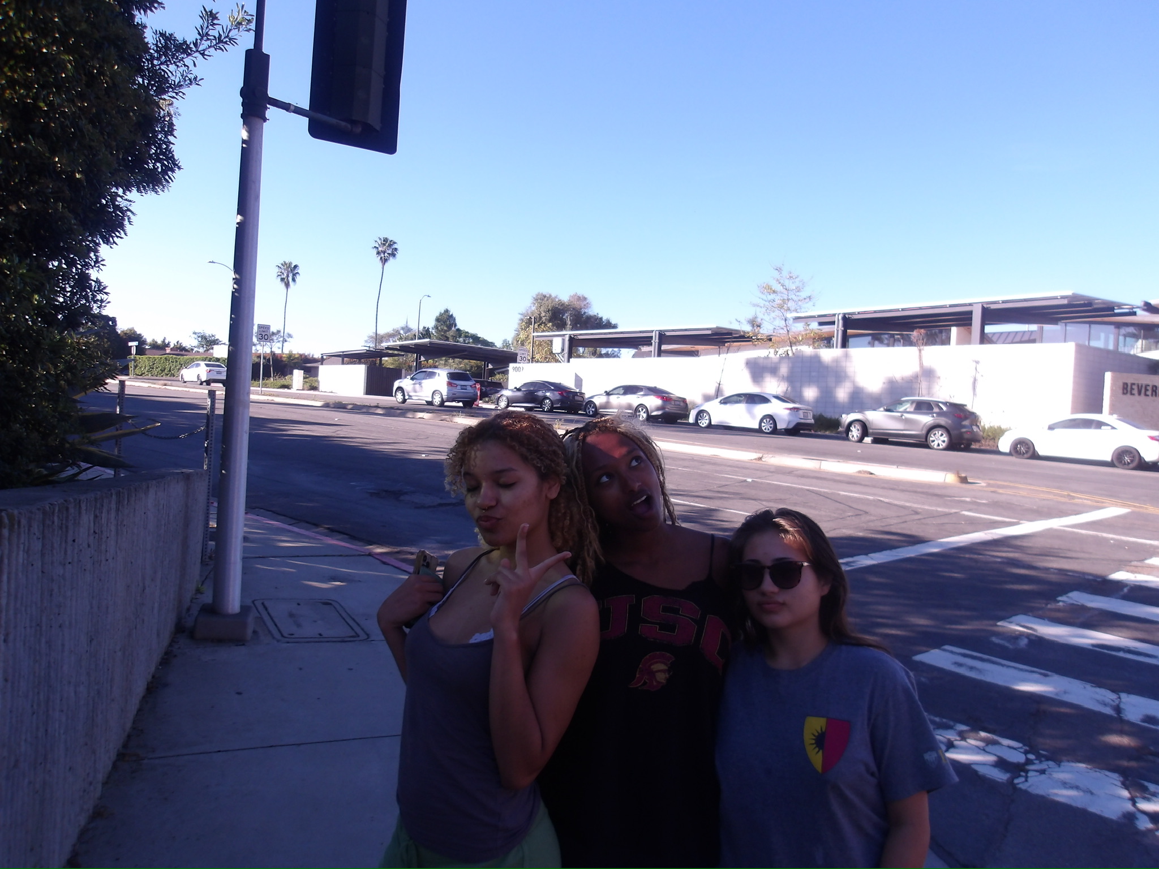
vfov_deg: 51.4
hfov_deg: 65.3
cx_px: 580
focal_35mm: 27
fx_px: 904
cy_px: 434
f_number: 3
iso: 100
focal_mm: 4.9
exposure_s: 1/546
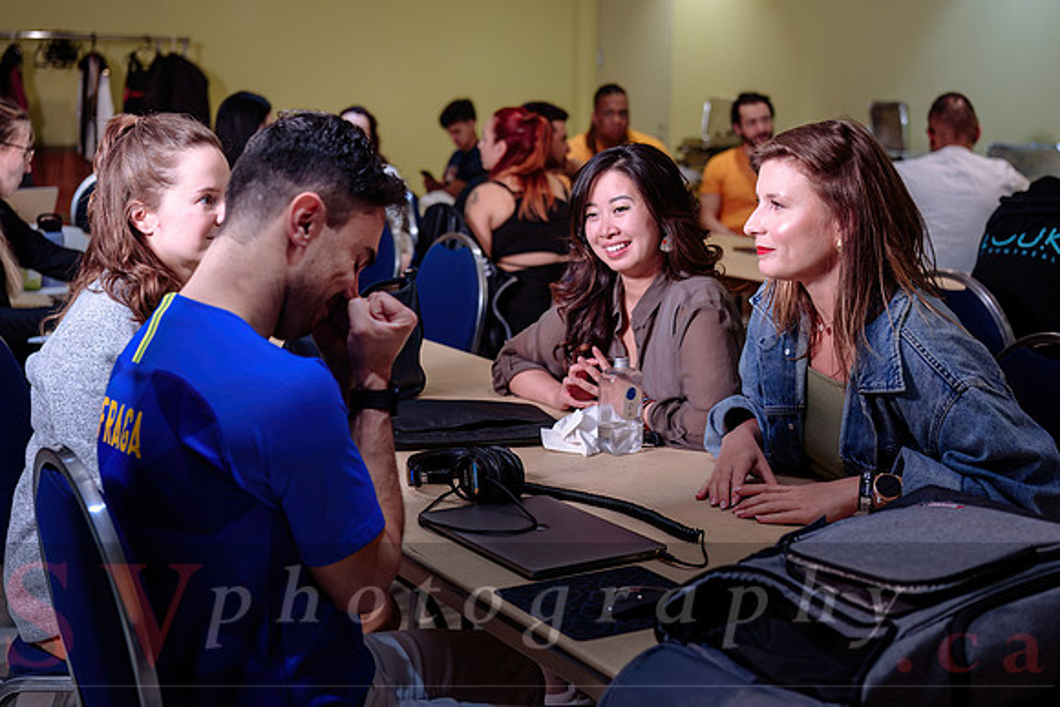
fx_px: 1627
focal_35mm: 55
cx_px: 530
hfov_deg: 36.1
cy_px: 282
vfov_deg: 24.5
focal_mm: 46
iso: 400
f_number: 3.2
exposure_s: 1/100
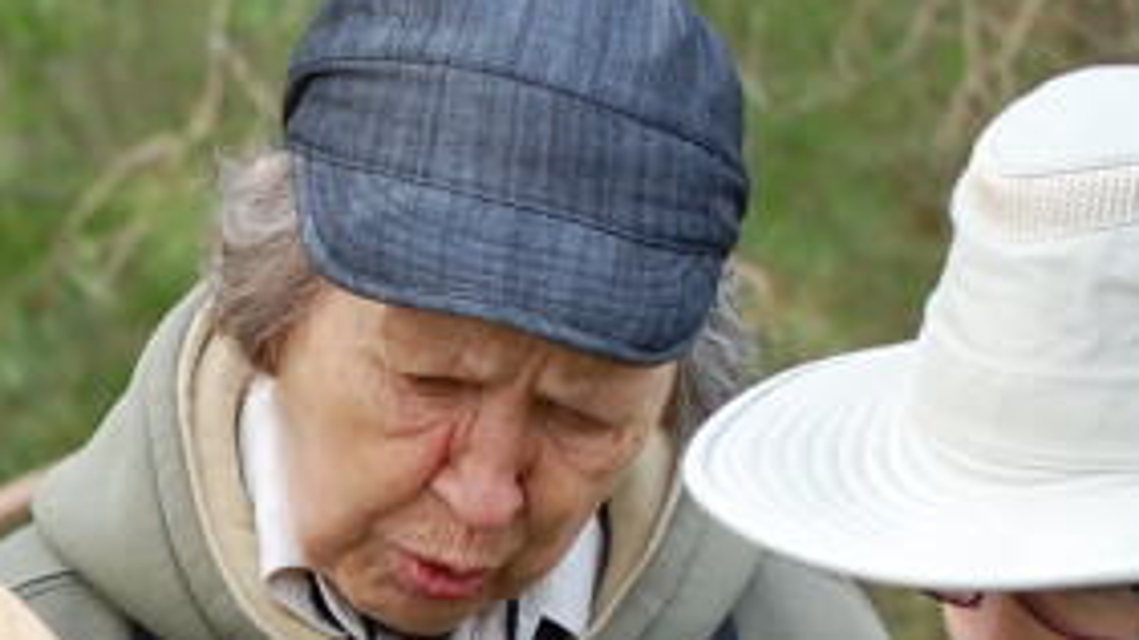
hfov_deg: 6.8
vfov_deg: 3.8
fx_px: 9510
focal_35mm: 315
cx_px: -296
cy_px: 780
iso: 200
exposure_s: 1/160
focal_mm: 55
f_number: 6.3
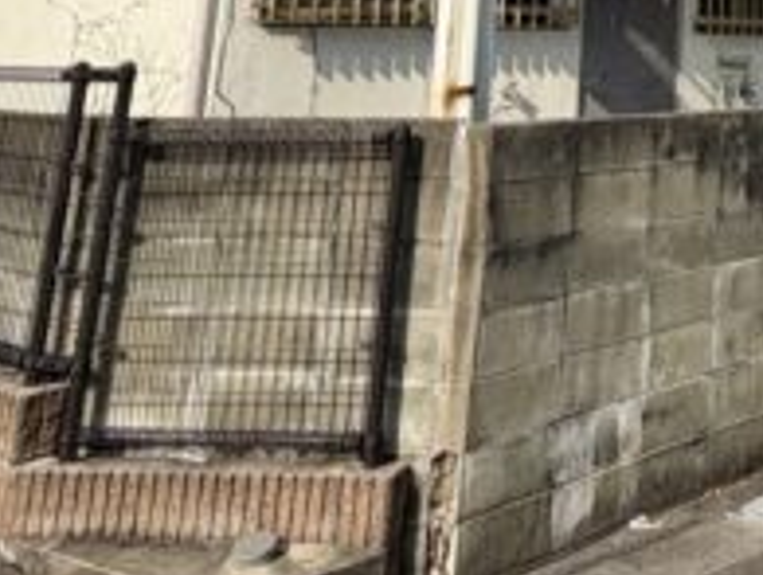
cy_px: -293
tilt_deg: +17.7
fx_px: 1215
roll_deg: -0.2
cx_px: 830
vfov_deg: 22.0
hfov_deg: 31.2
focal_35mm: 55
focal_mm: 2.22
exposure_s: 1/770
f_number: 2.2
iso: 20
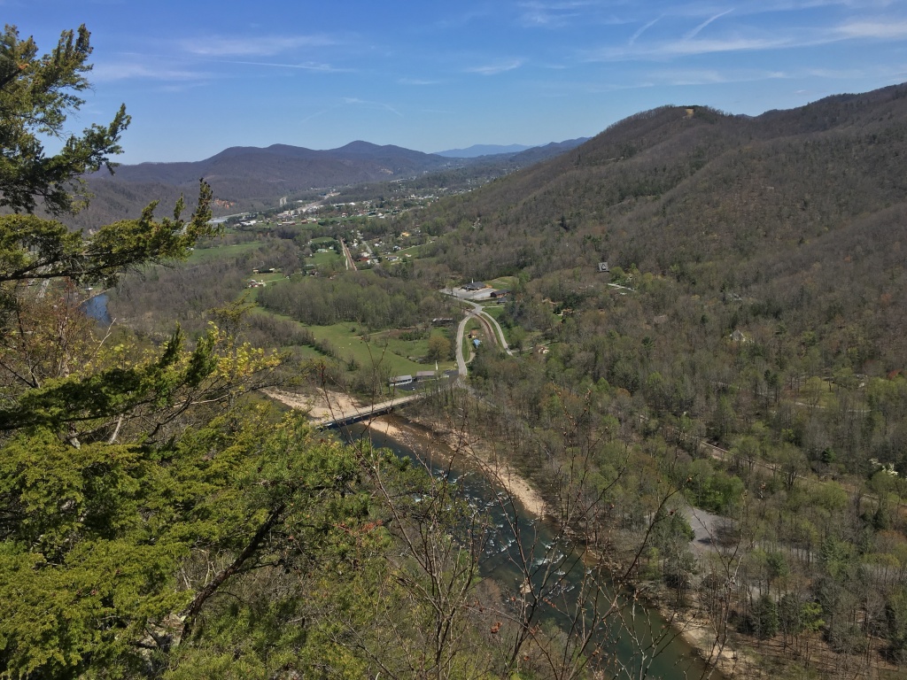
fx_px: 760
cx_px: 454
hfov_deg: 61.7
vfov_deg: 48.2
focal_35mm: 29
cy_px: 340
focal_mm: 4.15
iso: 25
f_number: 2.2
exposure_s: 1/1637
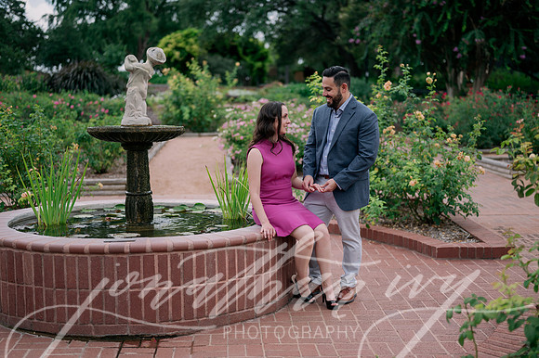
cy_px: 179
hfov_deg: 39.6
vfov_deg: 27.0
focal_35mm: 50
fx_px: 748
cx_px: 270
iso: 160
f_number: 2
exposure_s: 1/1000
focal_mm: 50
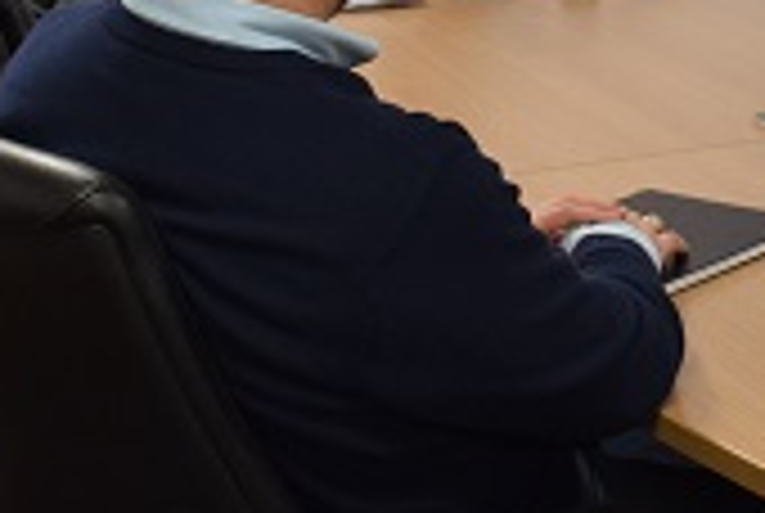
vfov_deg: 11.6
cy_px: -148
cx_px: 952
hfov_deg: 16.8
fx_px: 2469
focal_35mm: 116
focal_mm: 22
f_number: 4
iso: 640
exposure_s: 1/60
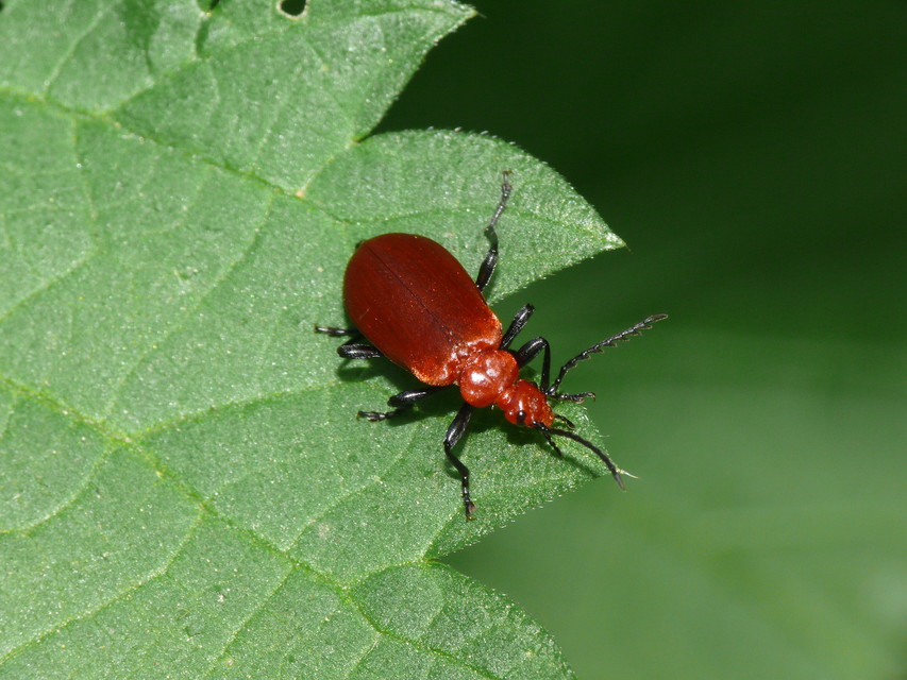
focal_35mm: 190
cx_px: 454
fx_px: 4979
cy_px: 340
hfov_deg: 10.4
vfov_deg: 7.8
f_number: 9
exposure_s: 1/30
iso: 200
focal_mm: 40.2
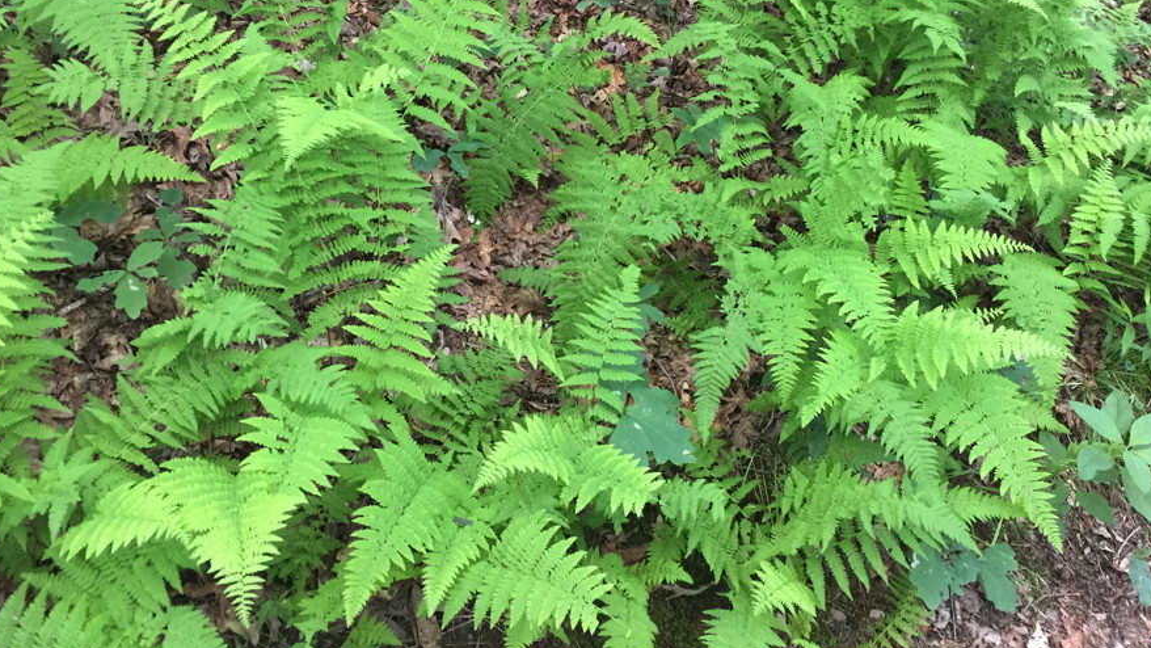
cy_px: 222
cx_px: 598
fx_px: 1099
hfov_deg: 55.3
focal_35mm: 36
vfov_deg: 32.6
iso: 100
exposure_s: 1/15
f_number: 2.2
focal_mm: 4.15
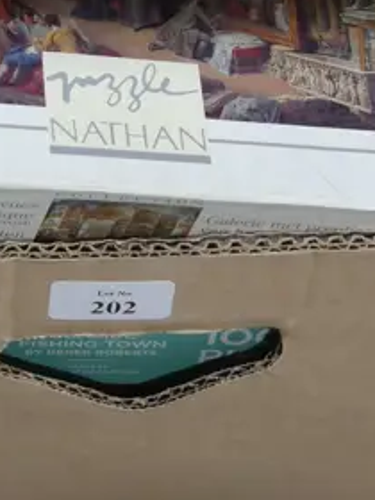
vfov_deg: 9.3
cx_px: 76
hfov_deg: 7.2
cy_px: -314
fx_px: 2961
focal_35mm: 205
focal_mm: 28
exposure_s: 1/60
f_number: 5.3
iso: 400
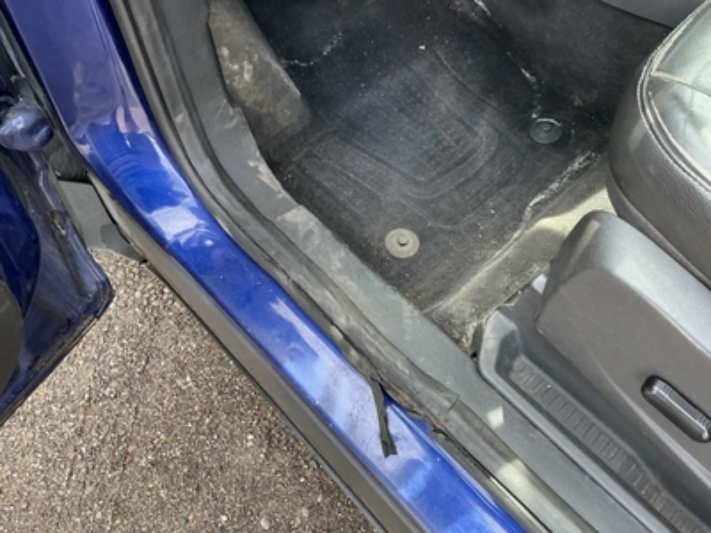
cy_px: 266
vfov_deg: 49.7
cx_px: 356
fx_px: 575
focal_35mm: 28
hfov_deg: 63.4
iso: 64
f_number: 1.8
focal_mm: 3
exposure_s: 1/122
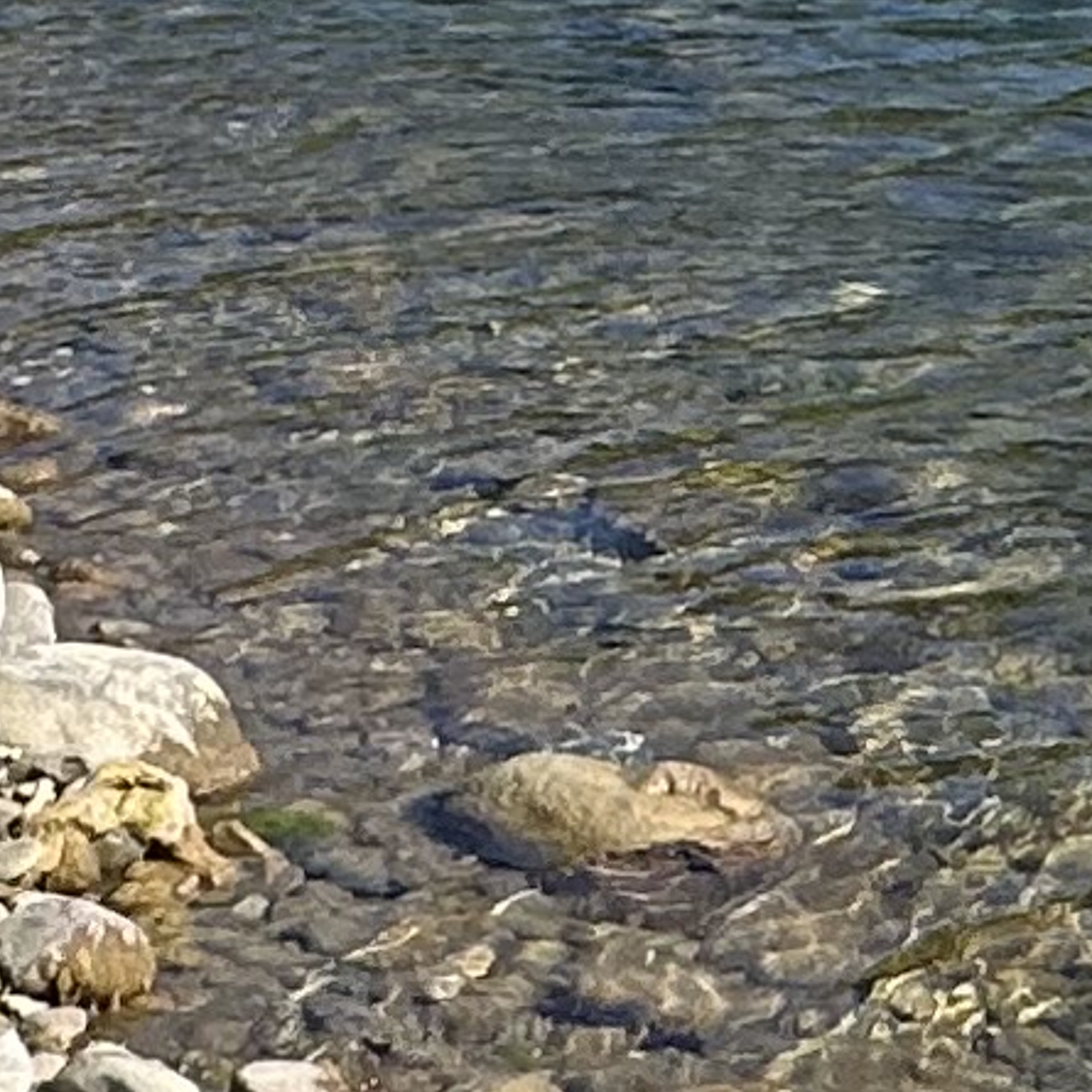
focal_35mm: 112
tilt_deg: -1.1
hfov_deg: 15.1
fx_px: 3997
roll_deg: +0.3
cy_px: -572
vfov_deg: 14.5
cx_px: 1274
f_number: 2.2
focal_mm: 2.22
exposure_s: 1/1114
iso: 50
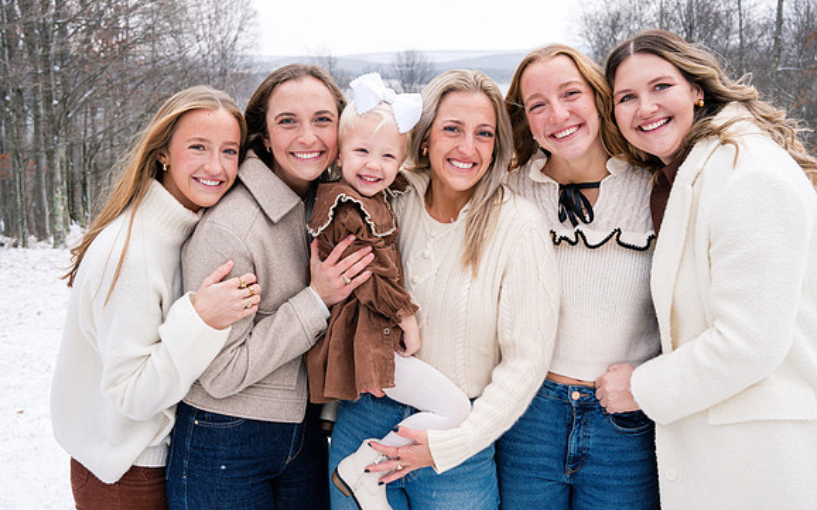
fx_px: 957
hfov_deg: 46.2
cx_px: 408
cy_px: 258
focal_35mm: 43
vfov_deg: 29.8
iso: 1000
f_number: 8
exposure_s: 1/250
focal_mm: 42
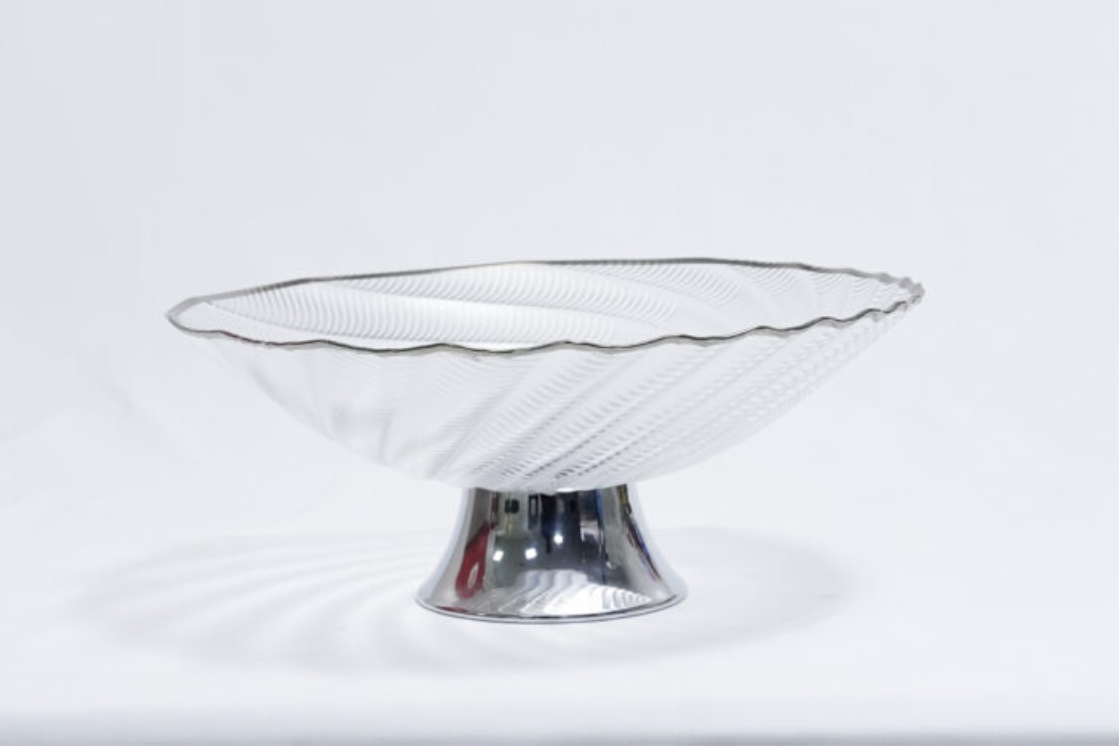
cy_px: 373
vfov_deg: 13.0
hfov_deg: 19.5
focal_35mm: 105
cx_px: 560
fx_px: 3264
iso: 3200
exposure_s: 1/125
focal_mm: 70
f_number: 10
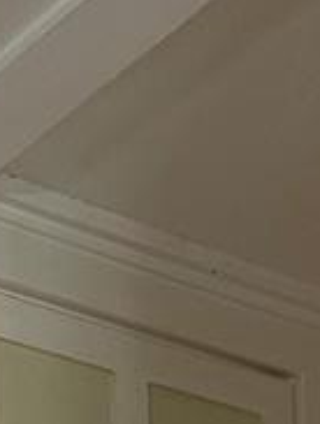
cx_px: -399
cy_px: 1348
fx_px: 1928
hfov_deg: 8.8
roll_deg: -1.0
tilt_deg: +0.2
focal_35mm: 157
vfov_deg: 9.4
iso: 125
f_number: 1.78
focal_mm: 6.86
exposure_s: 1/148
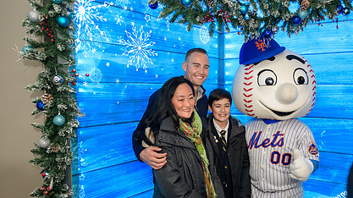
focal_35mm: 35
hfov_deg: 56.0
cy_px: 117
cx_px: 221
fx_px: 327
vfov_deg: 33.6
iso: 400
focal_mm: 24
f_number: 3.2
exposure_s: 1/125
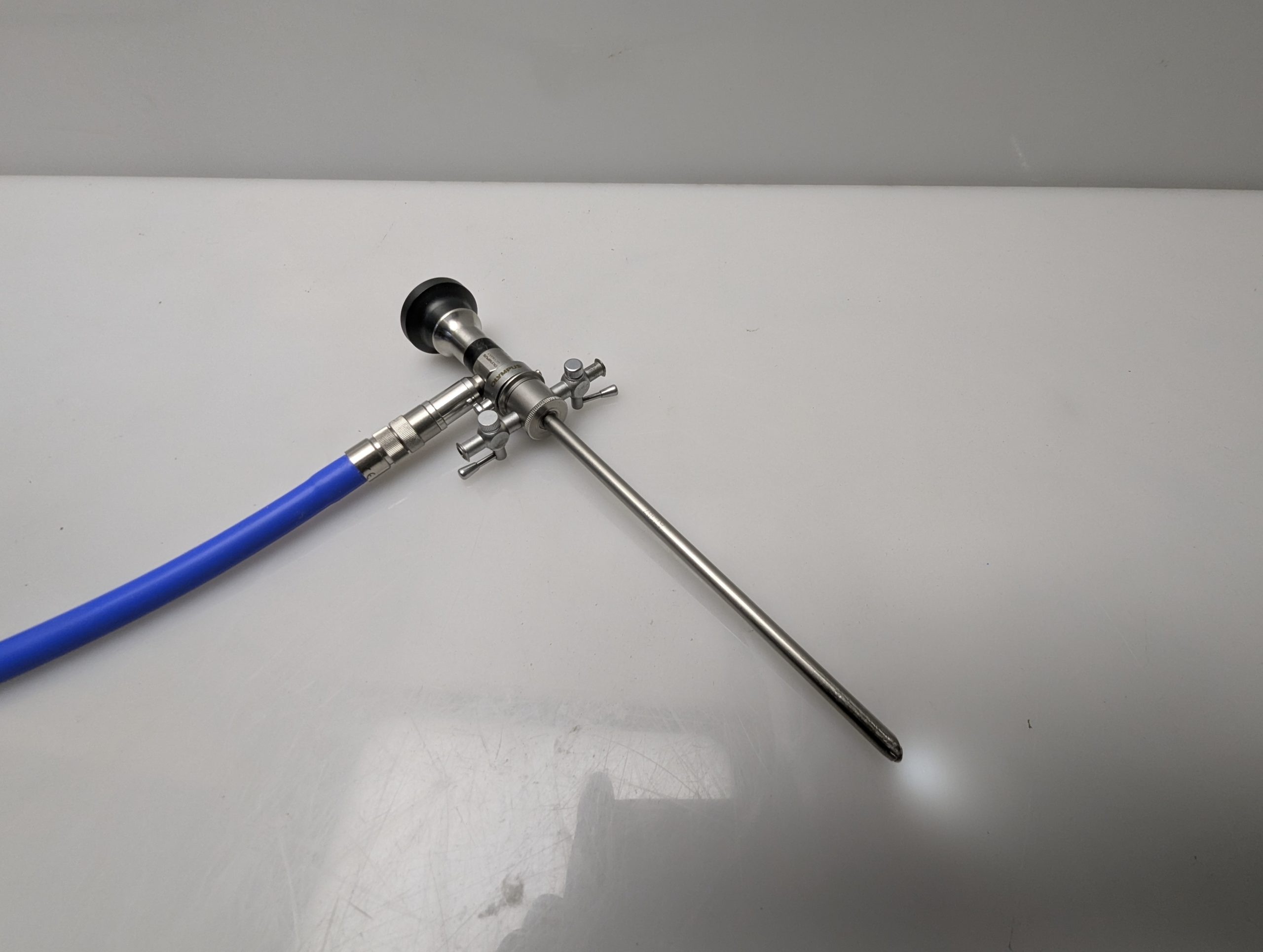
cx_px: 632
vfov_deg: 90.1
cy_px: 476
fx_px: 475
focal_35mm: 13
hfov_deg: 106.1
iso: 57
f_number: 2.2
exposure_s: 1/50.1
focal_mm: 1.95
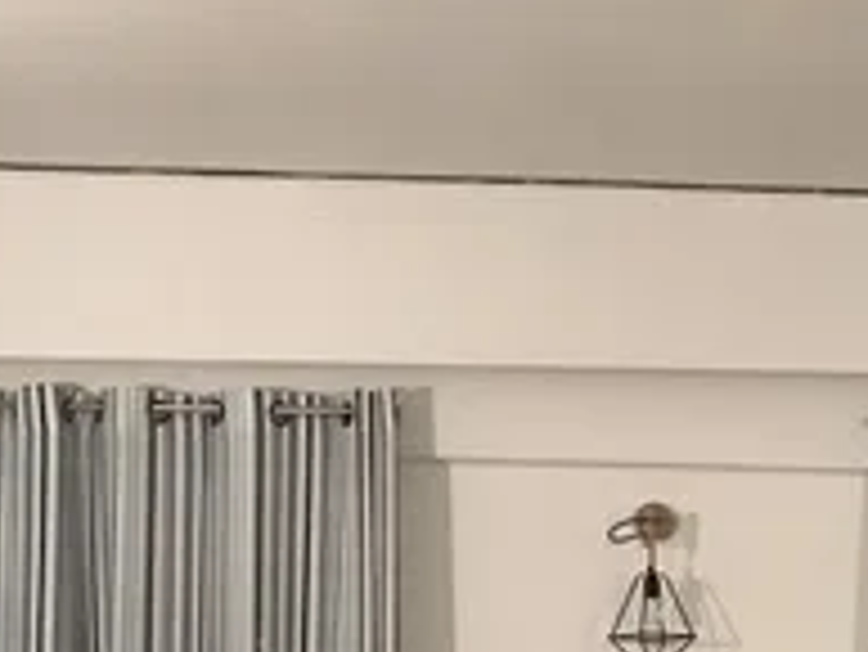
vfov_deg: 16.3
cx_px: 1066
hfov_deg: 20.8
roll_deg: -0.1
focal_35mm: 87
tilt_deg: +2.4
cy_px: 769
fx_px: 2183
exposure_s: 1/17
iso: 100
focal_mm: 3.99
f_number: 1.8
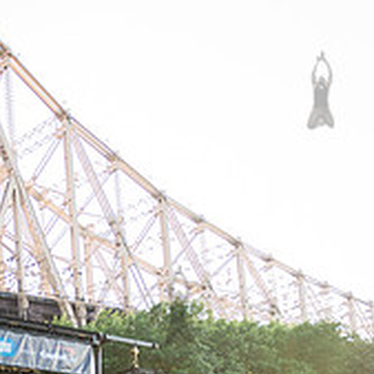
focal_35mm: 70
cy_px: 411
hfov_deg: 22.2
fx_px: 856
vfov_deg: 23.2
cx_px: -108
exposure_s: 1/4000
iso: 1250
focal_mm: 24
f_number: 2.8
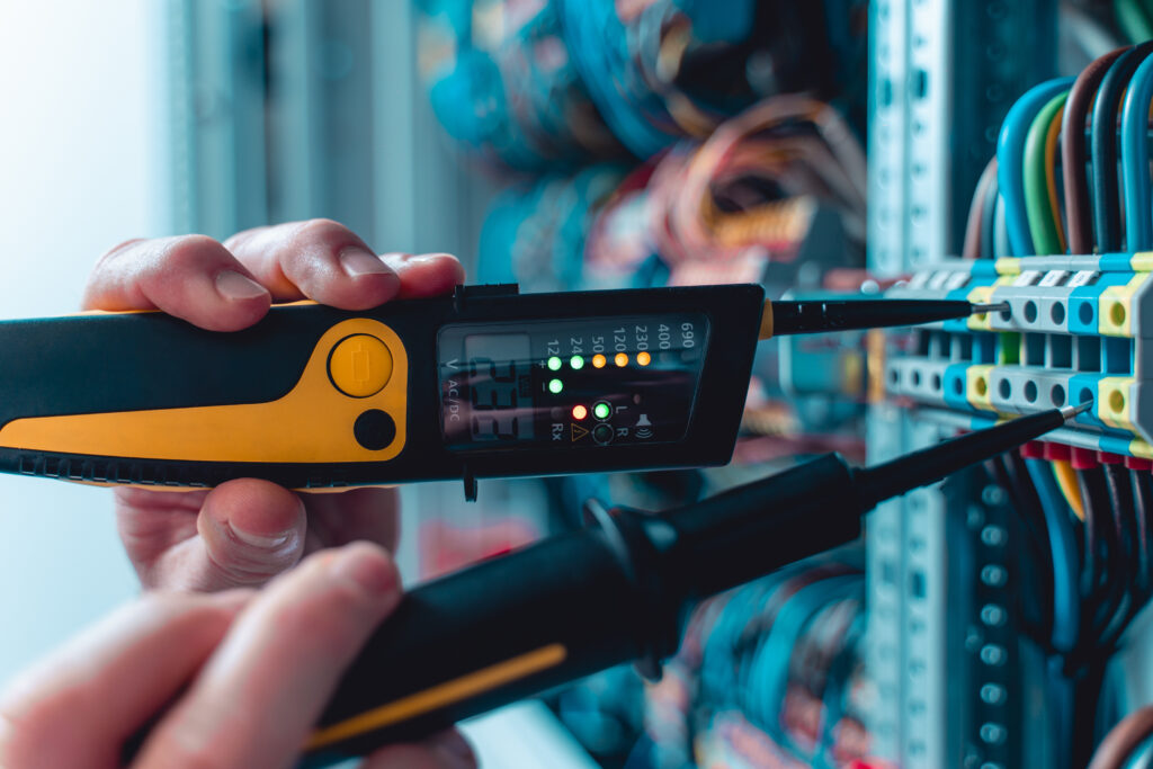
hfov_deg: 45.4
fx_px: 1377
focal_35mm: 43
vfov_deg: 31.2
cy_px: 384
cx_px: 576
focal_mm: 43
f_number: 2.8
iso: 160
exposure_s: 1/250
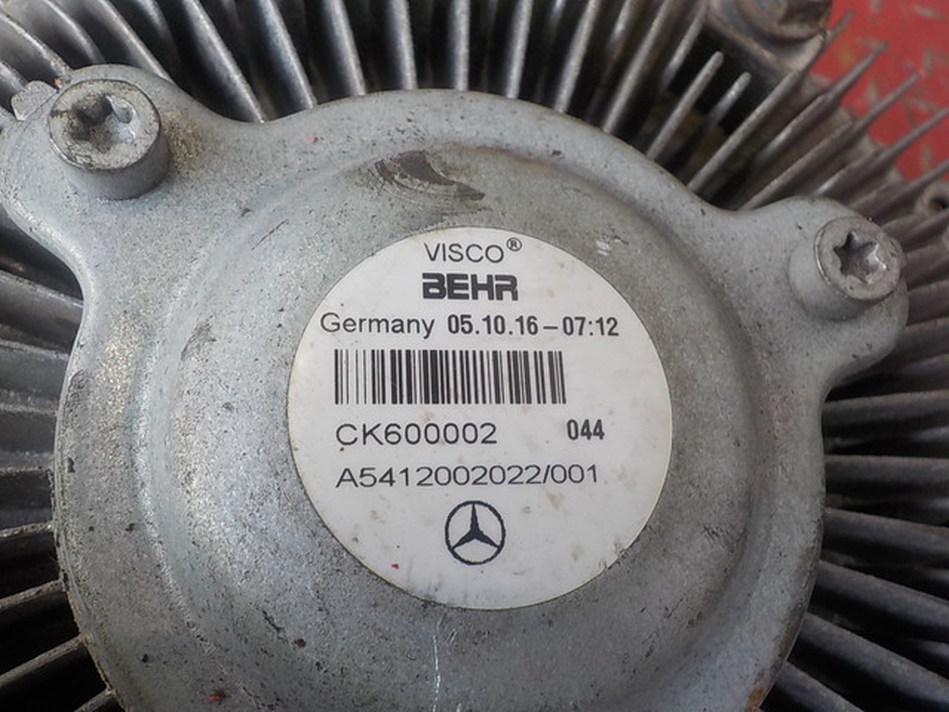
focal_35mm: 30
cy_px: 356
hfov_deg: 60.0
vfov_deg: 46.8
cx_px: 474
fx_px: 822
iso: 125
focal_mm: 4.1
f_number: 3.3
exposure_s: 1/50
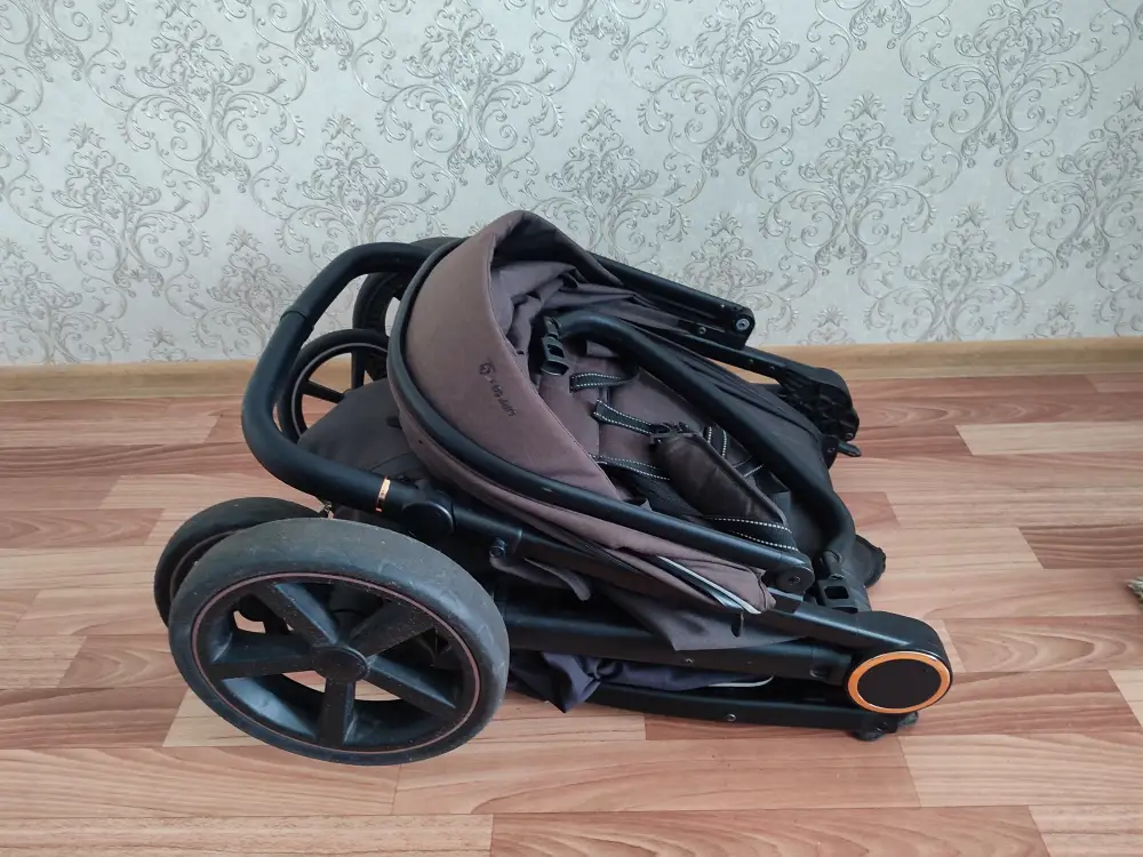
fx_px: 792
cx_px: 572
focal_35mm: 24
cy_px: 428
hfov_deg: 71.6
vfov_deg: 56.8
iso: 1243
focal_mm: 5.89
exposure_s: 1/20
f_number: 1.89
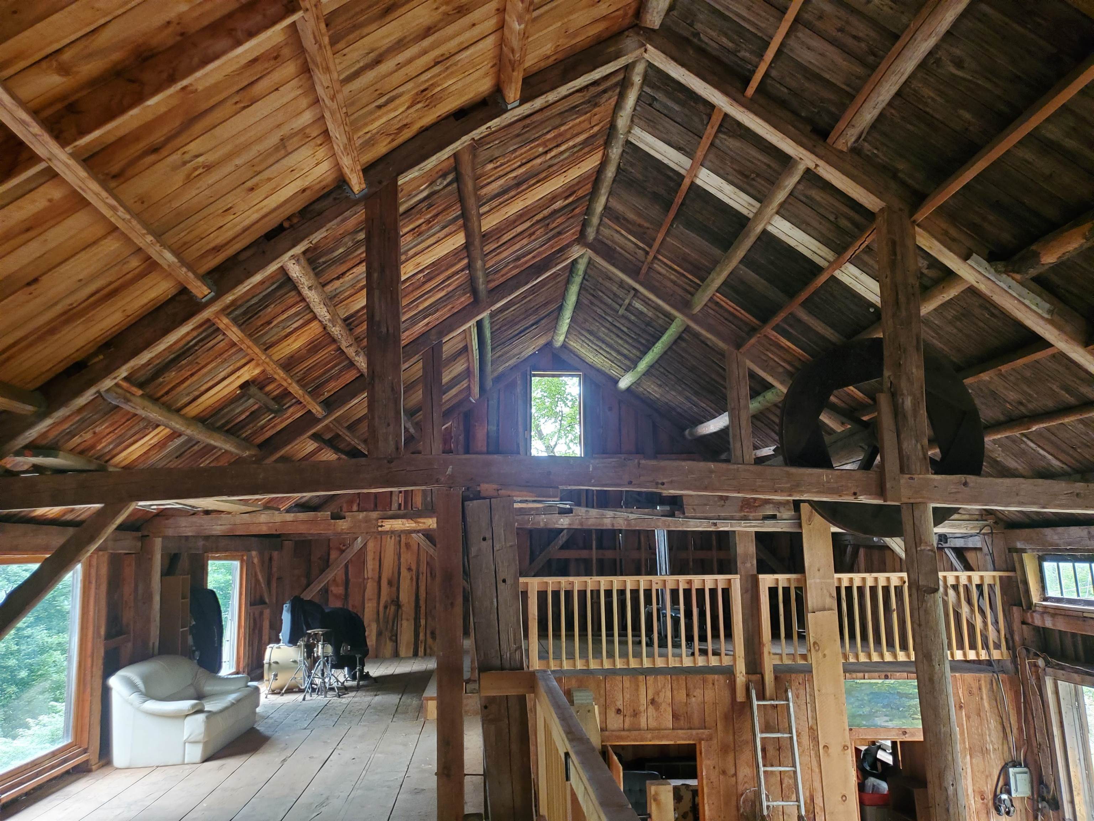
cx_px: 547
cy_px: 410
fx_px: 822
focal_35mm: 26
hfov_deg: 67.3
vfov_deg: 53.1
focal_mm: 4.3
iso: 250
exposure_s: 1/40
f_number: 1.5
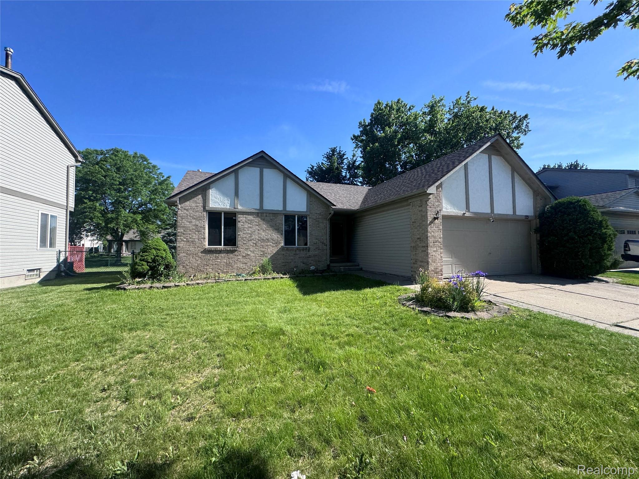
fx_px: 258
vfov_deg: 85.7
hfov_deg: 102.1
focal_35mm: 14
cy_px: 240
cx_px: 320
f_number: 2.2
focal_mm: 2.22
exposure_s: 1/910
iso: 50
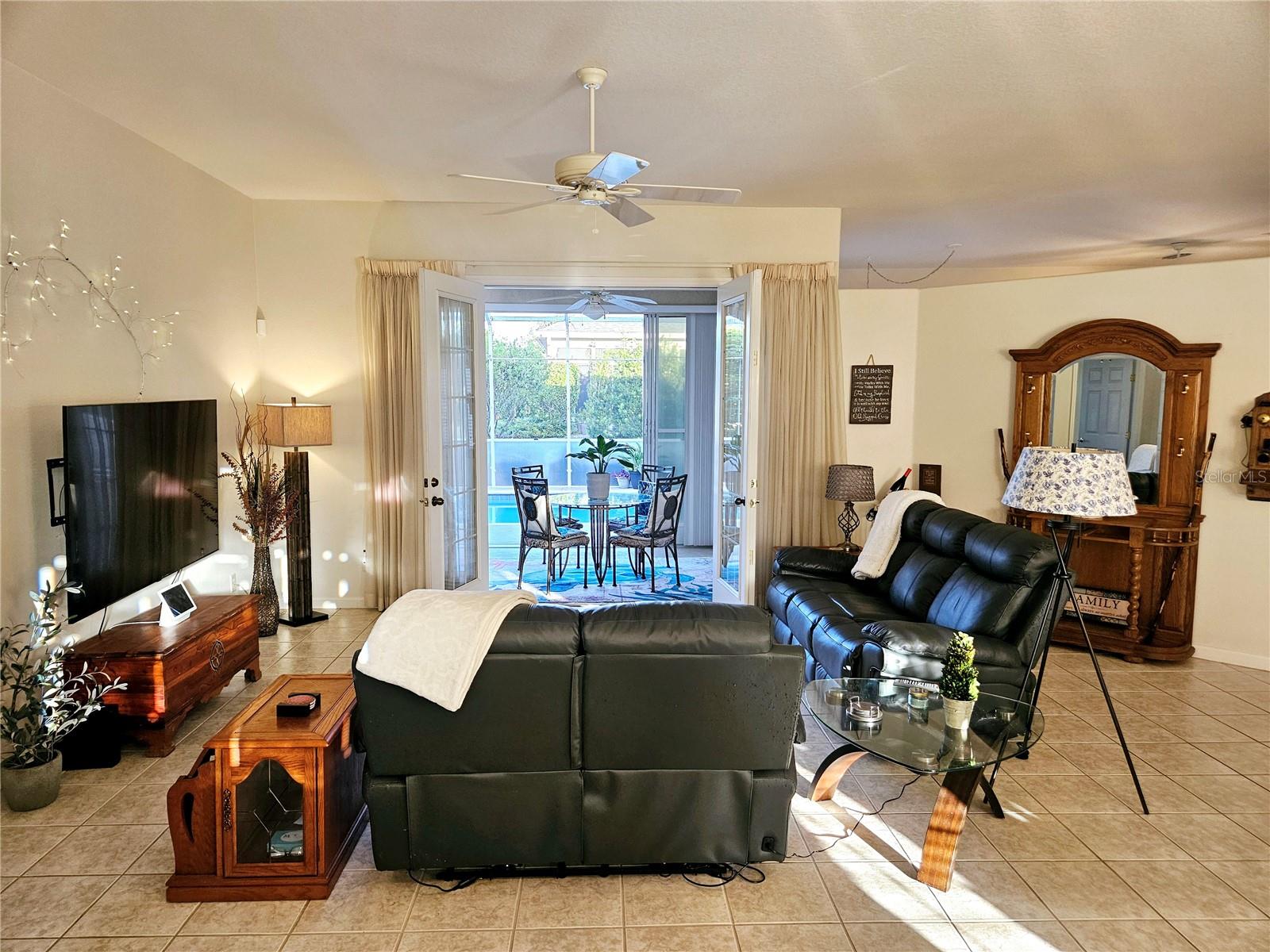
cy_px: 476
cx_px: 635
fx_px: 844
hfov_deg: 73.9
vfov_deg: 58.9
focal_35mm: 23
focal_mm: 5.4
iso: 160
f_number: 1.8
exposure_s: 1/120
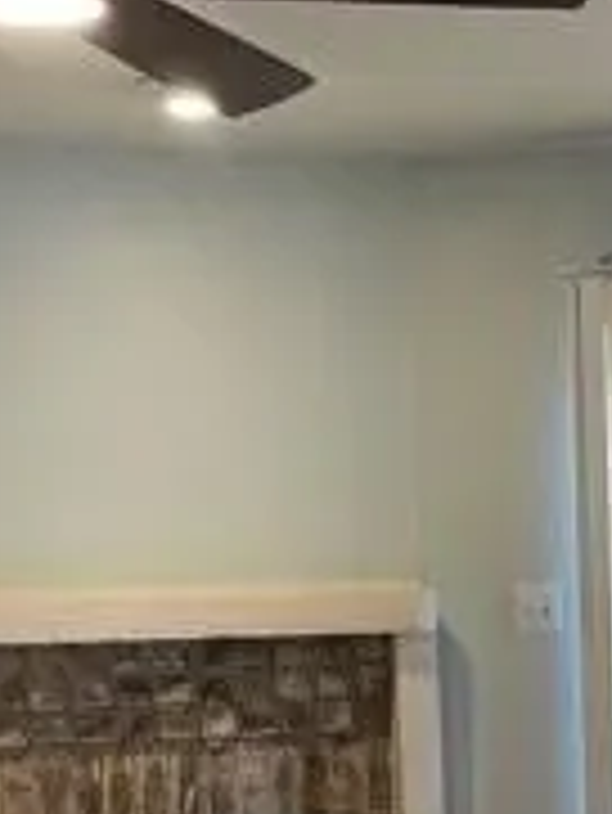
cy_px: 792
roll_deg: +2.8
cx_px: 621
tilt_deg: -6.7
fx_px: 2166
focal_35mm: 92
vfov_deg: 20.7
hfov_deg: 15.8
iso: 100
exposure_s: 1/120
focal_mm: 4.2
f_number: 1.6
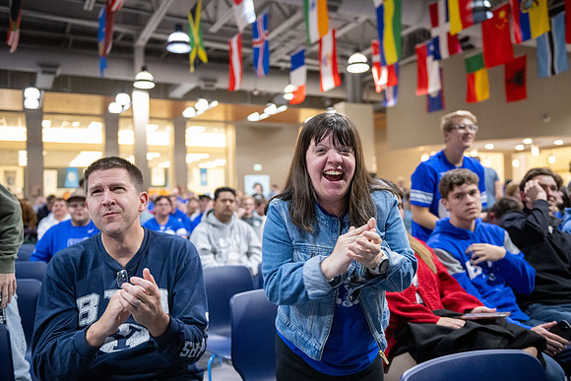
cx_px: 286
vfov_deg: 41.1
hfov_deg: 58.7
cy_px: 190
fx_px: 508
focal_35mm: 32
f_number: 2.8
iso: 6400
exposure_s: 1/250
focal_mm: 32
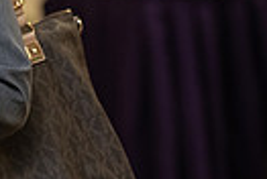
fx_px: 2959
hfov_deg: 5.1
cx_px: -277
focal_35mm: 398
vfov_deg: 3.5
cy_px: -9
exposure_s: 1/200
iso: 1600
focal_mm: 90
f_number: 2.8
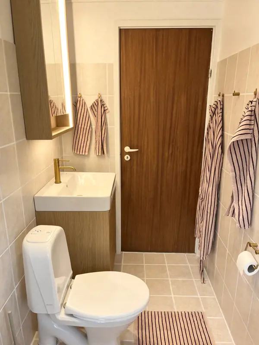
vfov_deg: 67.3
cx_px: 130
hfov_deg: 53.1
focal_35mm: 26
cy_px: 172
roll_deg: -2.1
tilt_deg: -15.9
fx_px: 259
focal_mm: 5.1
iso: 64
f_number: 1.6
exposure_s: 1/122
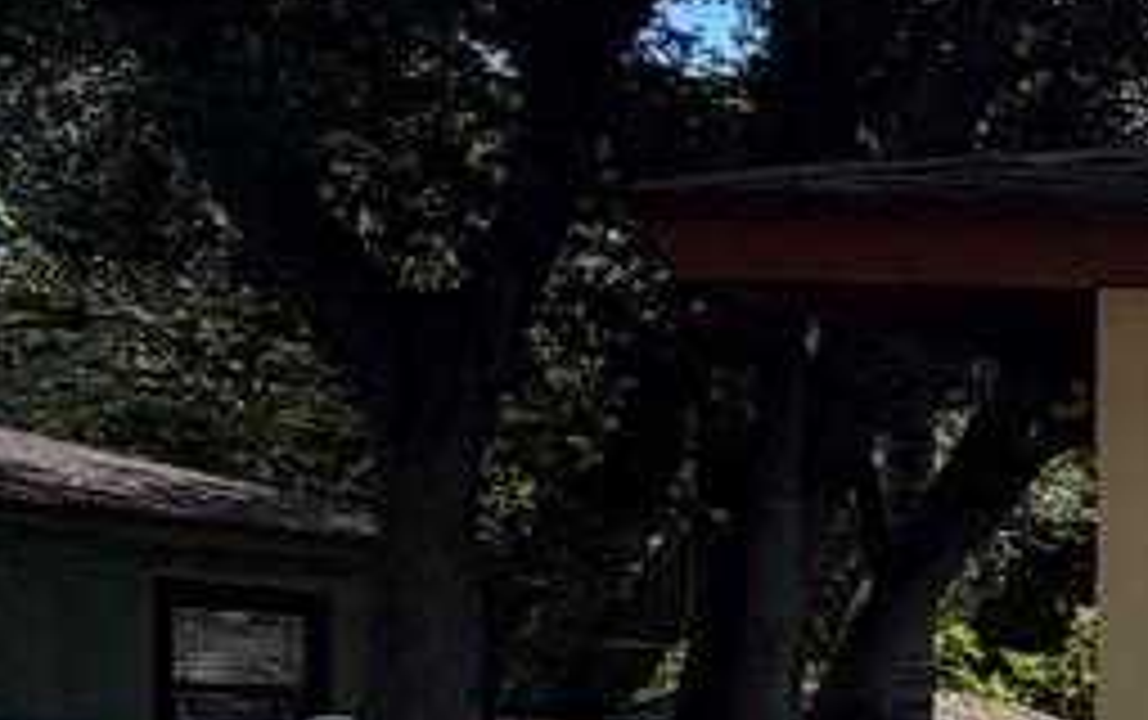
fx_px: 2913
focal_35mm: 93
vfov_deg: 13.7
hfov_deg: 13.8
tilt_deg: -1.2
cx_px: 2908
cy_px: 868
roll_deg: -0.2
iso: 20
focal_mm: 2.22
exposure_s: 1/853
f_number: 2.2
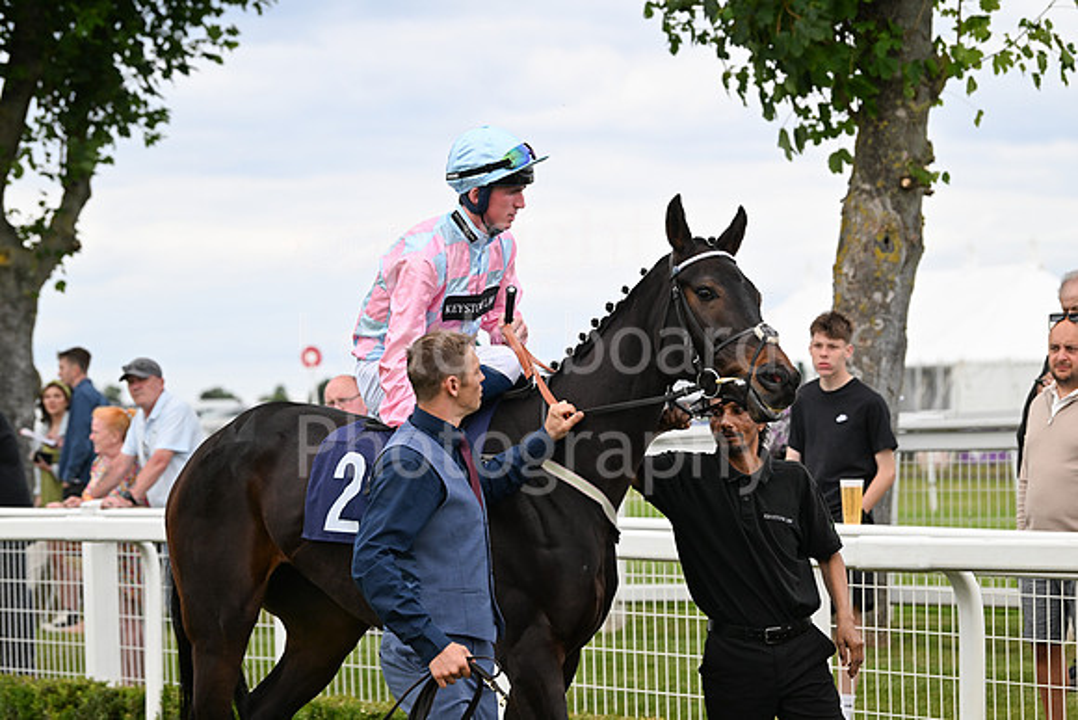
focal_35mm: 135
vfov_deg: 10.2
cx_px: 539
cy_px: 360
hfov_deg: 15.2
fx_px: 4043
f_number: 5.6
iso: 640
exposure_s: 1/1250
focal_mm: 135
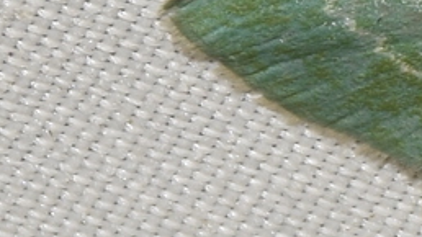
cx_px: 752
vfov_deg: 1.5
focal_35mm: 819
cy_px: 105
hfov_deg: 2.6
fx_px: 9163
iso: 100
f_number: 13
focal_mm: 140
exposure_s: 1/60
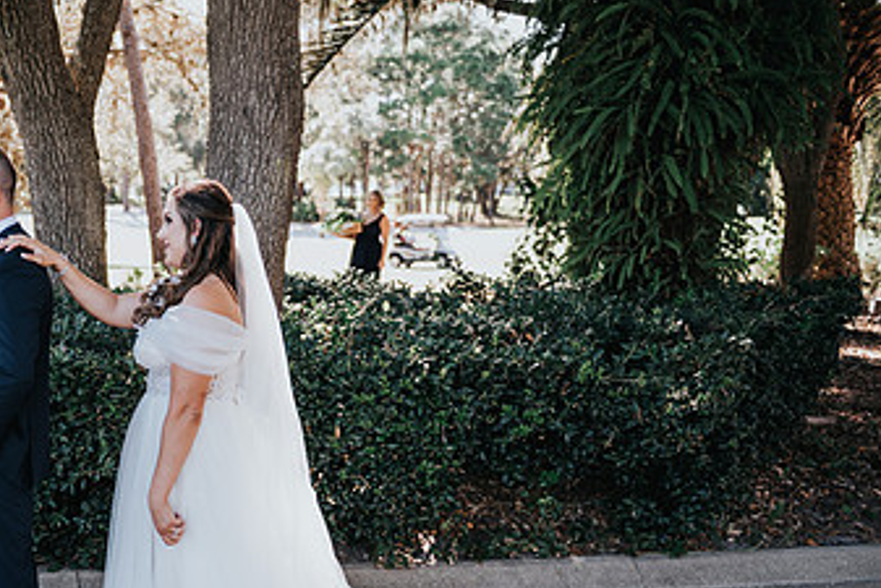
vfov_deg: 24.3
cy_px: 472
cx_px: 128
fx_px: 1346
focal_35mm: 55
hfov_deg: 34.6
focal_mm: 32
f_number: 2.8
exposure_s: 1/160
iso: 125
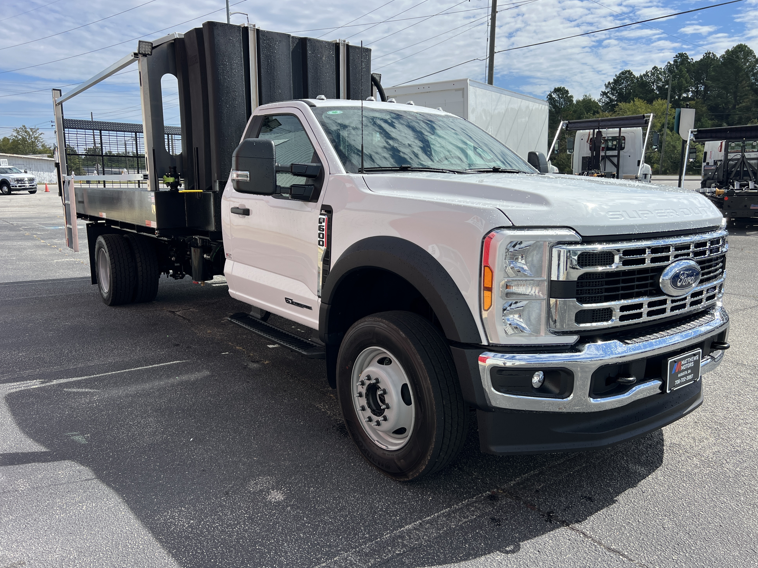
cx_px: 388
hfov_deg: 65.3
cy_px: 286
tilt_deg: -11.1
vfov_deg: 51.4
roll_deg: +0.4
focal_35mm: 27
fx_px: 591
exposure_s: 1/4274
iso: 50
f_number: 1.5
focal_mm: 5.7
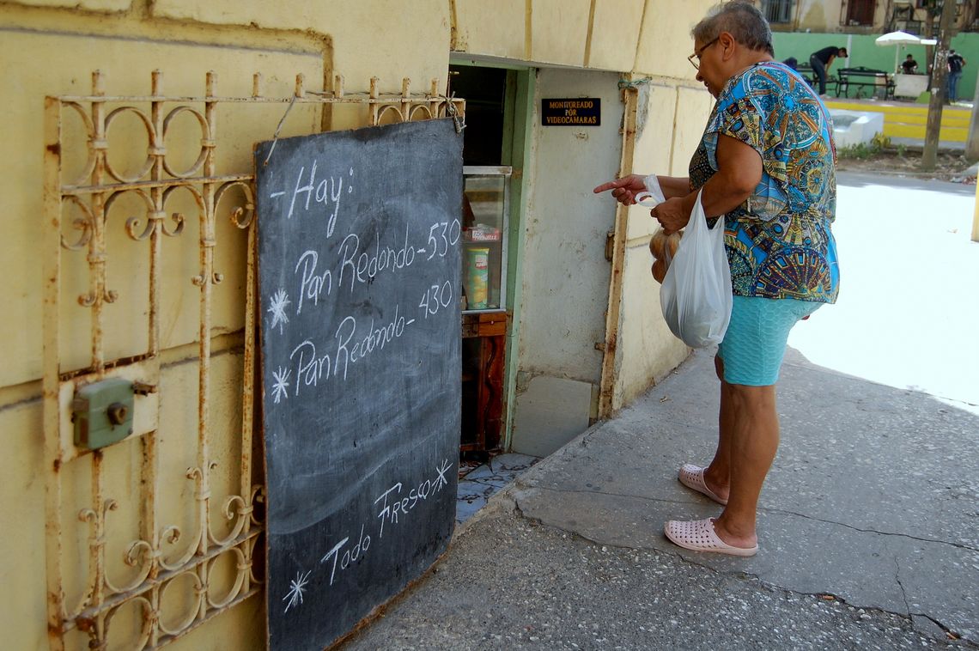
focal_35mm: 42
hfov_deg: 46.4
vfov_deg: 31.8
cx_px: 490
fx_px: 1141
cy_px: 326
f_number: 4.2
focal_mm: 28
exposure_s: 1/500
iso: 450
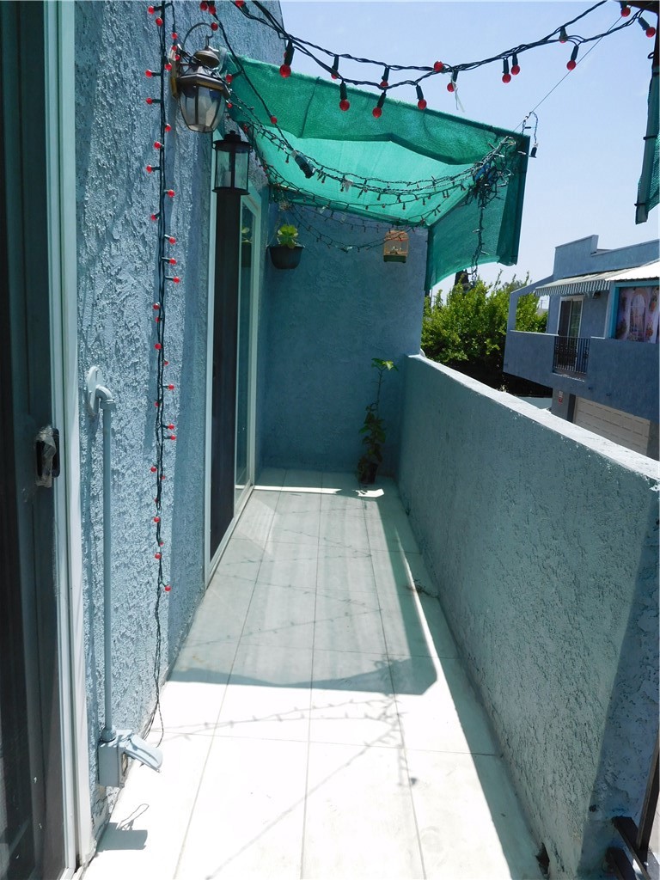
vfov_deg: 69.4
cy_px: 440
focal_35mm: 25
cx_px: 330
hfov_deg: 54.9
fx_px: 636
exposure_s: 1/1250
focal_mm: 4.5
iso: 125
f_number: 3.4
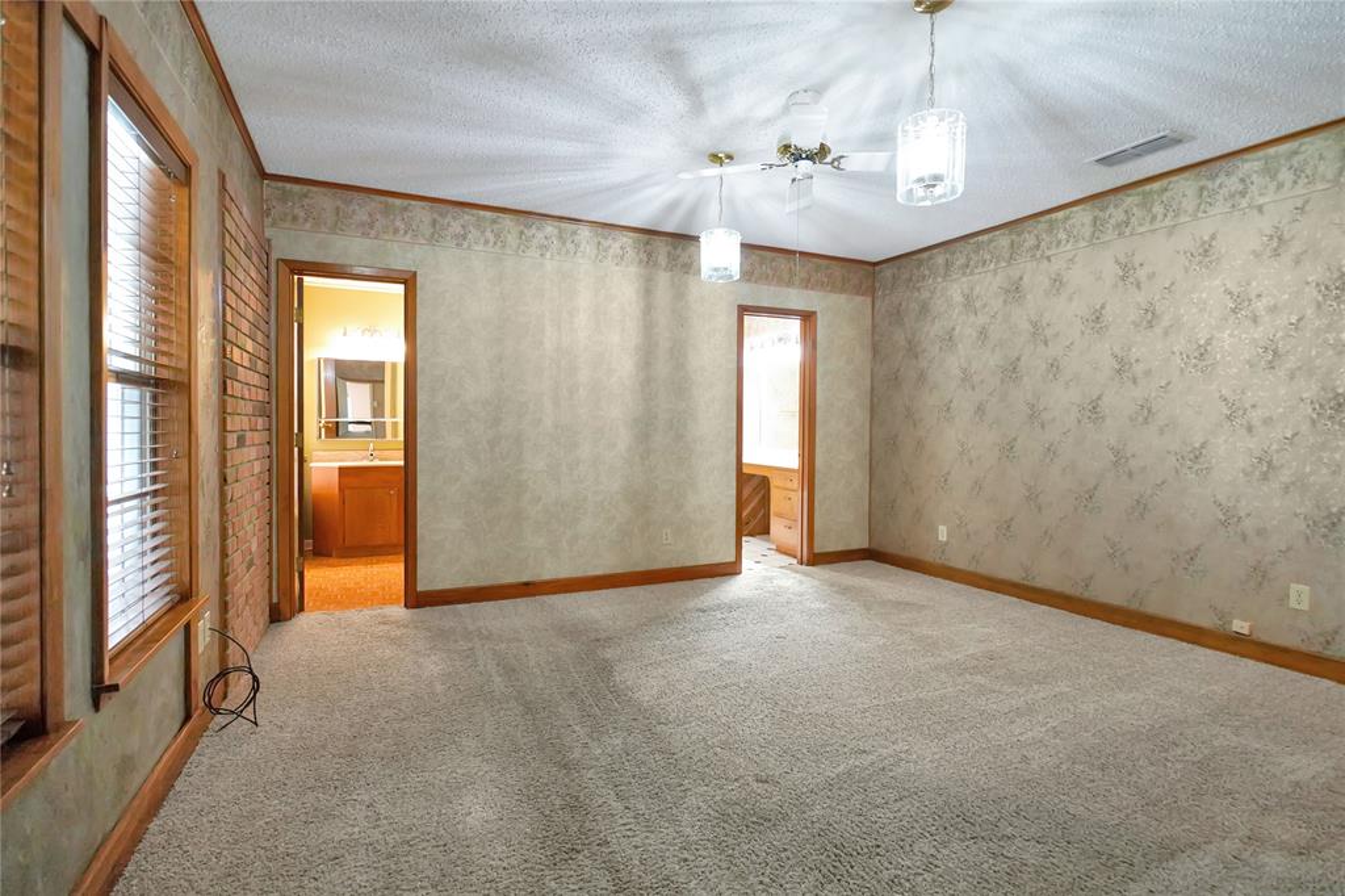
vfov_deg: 73.7
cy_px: 448
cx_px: 672
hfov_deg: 96.8
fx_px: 598
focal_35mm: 16
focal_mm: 16
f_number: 4
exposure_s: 1/160
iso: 4000
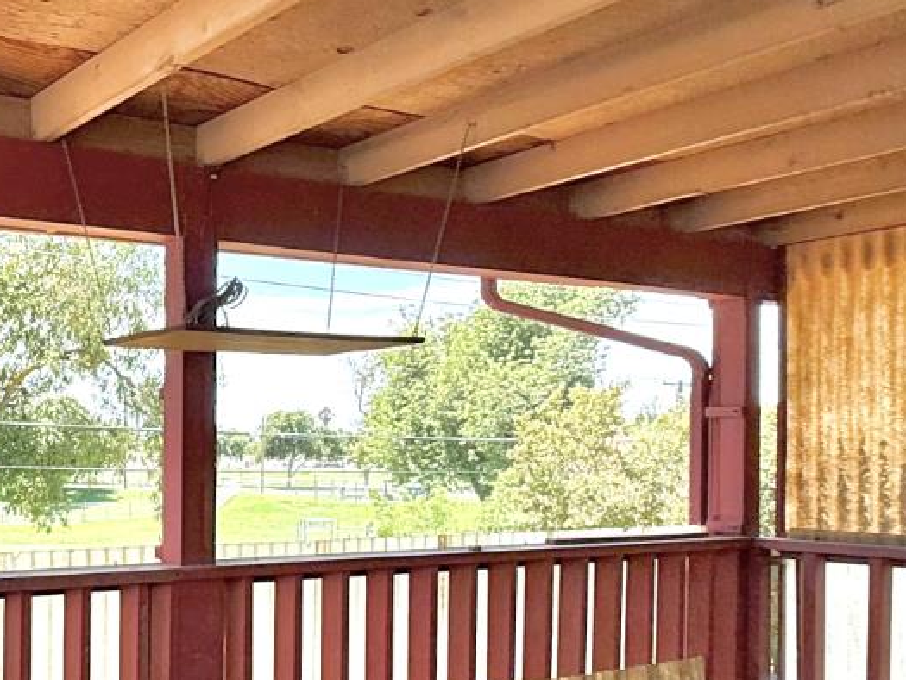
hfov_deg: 37.5
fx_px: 1047
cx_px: -136
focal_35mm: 40
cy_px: 446
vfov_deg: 35.7
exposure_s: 1/864
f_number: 2.2
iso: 64
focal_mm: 2.22
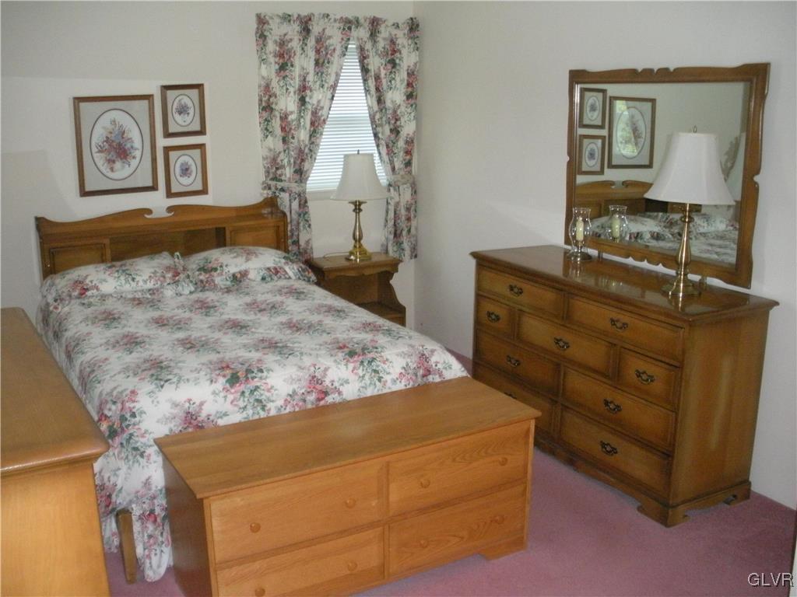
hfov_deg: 51.4
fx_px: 829
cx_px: 398
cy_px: 298
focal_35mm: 36
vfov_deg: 39.7
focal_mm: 6.3
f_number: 3.5
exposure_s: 1/60
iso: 423
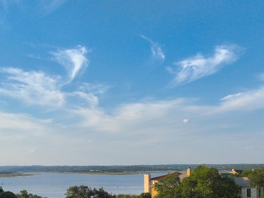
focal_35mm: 49
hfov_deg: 38.5
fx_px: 373
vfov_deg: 28.6
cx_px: 89
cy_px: 175
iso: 100
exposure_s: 1/2500
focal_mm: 12.29
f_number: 2.8
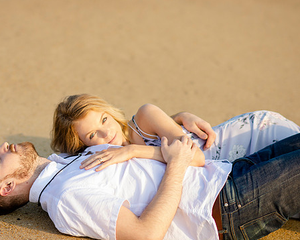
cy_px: 120
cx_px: 106
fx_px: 1376
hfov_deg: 12.4
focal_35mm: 155
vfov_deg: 10.0
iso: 160
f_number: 1.8
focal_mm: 85
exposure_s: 1/1250
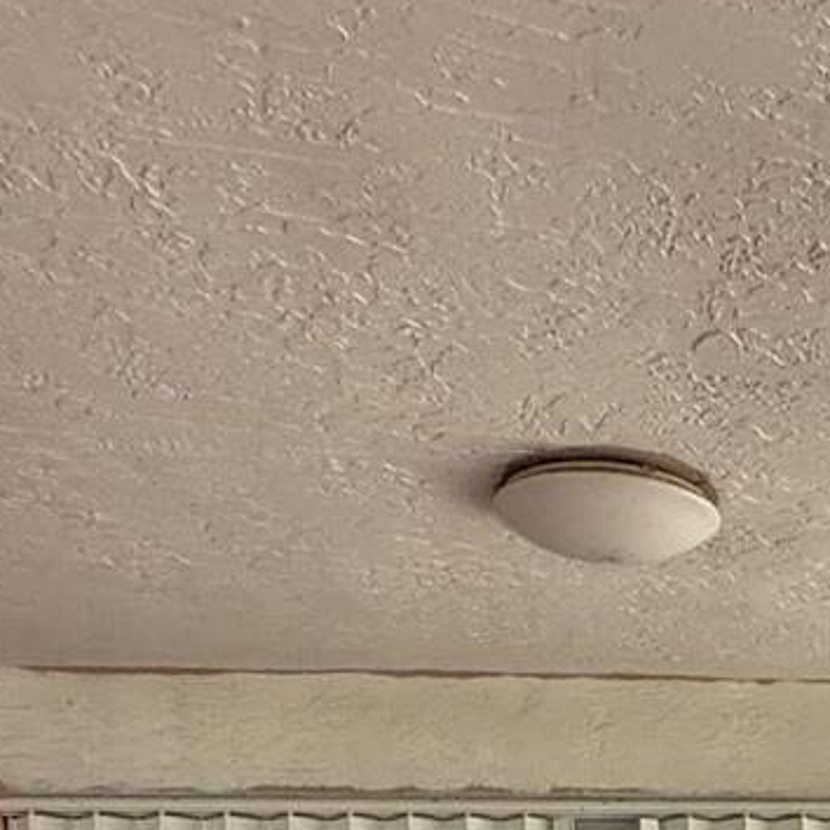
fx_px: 1519
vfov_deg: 24.7
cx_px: 865
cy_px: 1191
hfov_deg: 28.3
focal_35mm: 56
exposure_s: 1/99
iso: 250
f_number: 2.2
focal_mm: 2.22
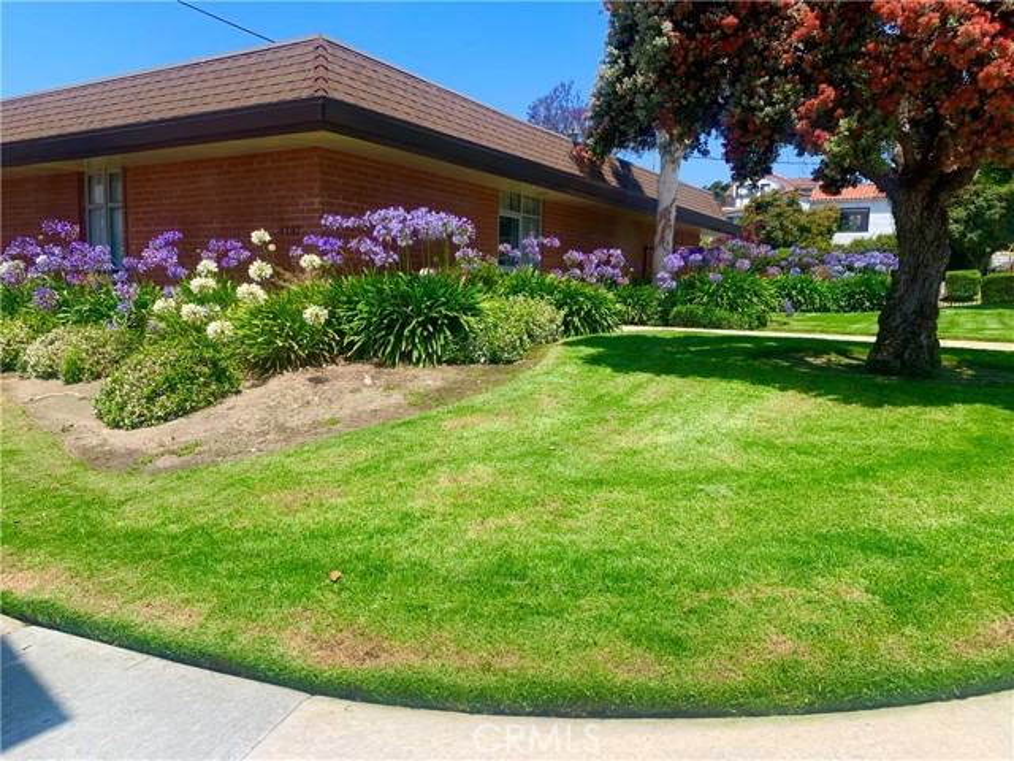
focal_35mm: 26
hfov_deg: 67.3
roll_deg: -0.7
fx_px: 762
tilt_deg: -6.8
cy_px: 380
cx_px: 507
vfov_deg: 53.1
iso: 25
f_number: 1.8
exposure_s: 1/1845
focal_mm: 4.25
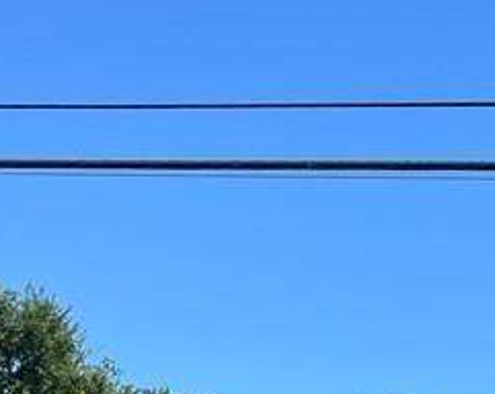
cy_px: 308
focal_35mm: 108
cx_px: 776
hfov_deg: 16.1
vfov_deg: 14.2
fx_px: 1580
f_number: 1.6
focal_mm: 5.1
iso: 50
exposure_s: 1/2755
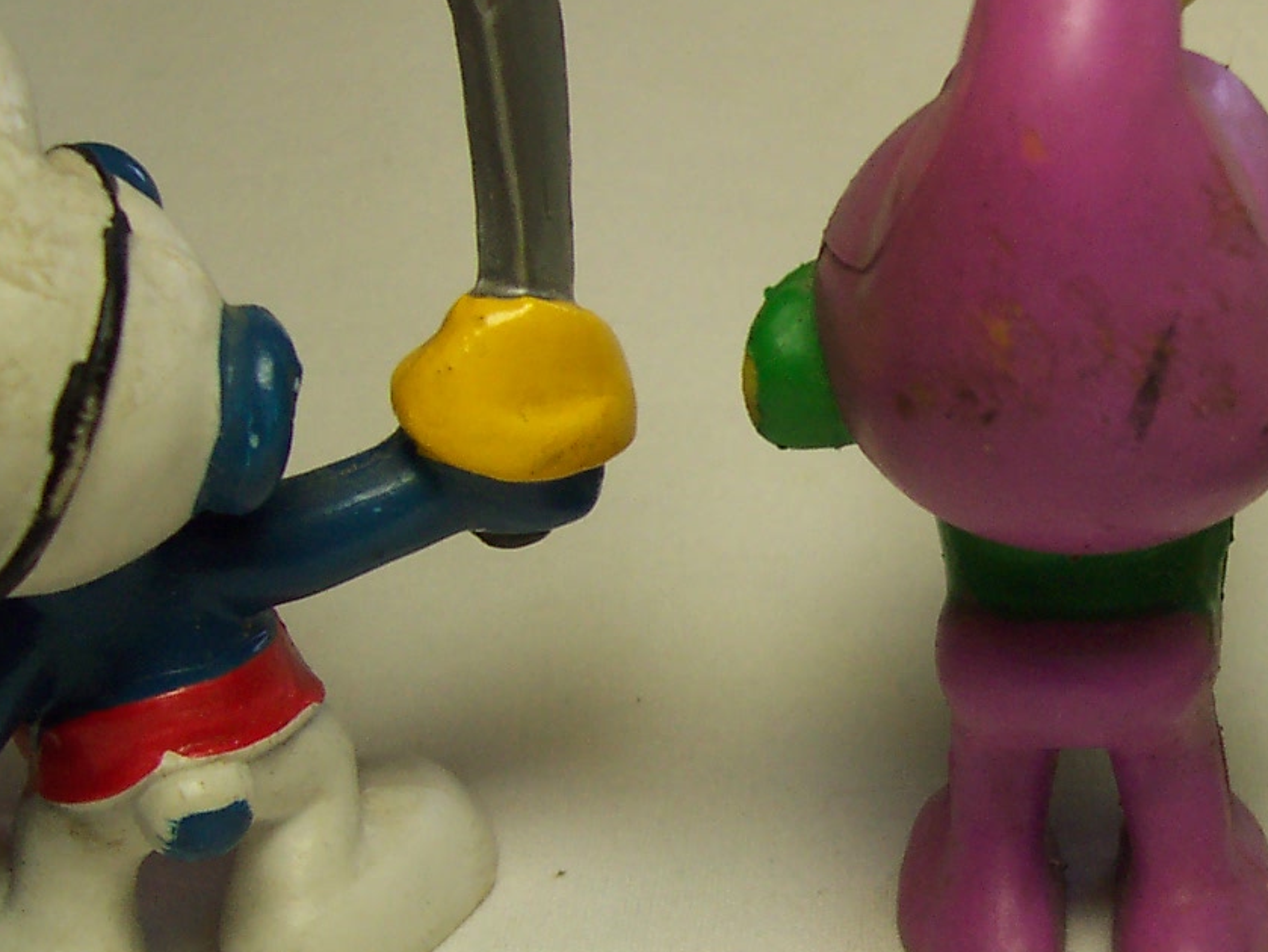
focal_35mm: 73
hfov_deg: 25.9
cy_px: 571
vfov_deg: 20.2
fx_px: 2675
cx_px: 1127
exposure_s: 1/180
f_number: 2.8
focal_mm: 5.6
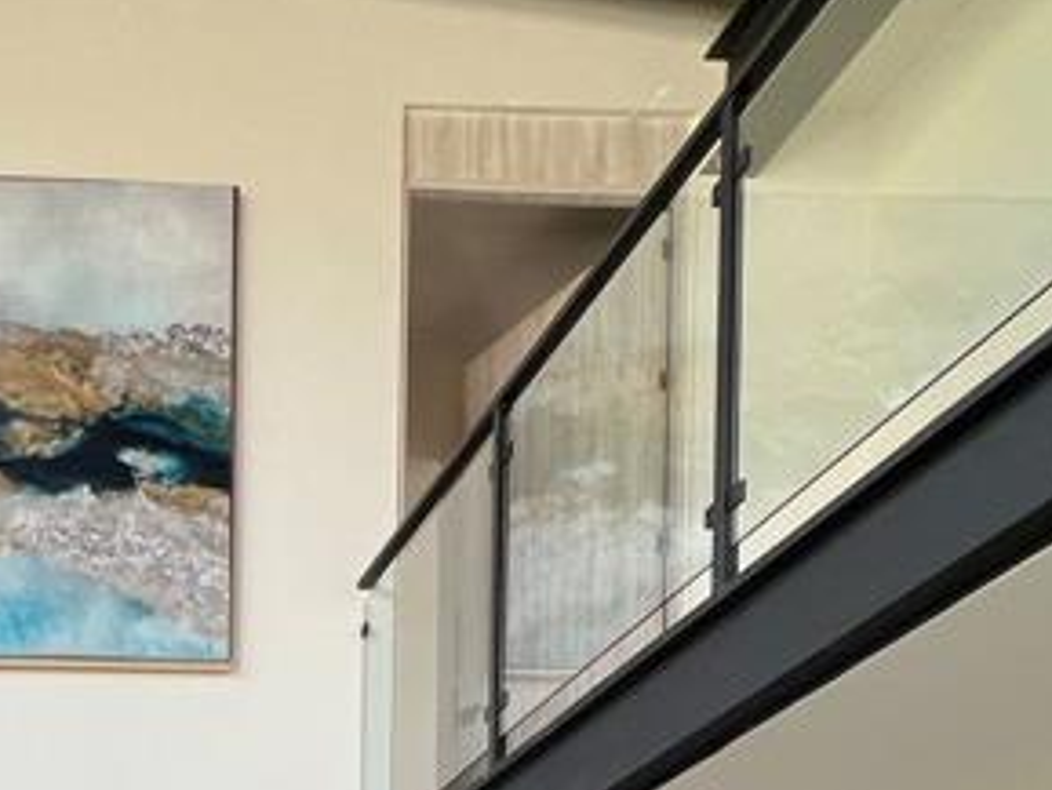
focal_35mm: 46
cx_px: -207
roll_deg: +0.4
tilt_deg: -2.0
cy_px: 1371
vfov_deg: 21.9
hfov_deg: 33.6
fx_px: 1399
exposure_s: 1/99
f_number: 1.8
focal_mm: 1.57
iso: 64
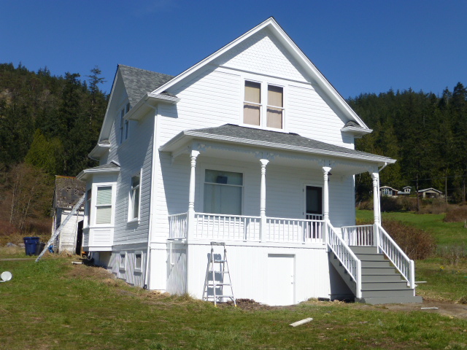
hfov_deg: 45.8
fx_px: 553
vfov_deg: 35.1
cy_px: 175
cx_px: 234
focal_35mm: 41
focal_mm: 7.4
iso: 100
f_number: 4.5
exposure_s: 1/2000
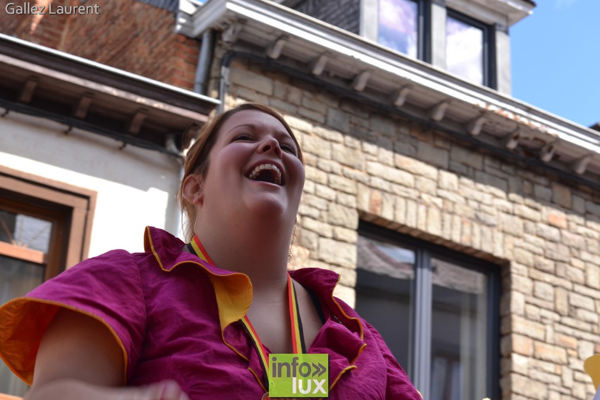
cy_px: 199
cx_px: 299
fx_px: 1267
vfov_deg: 17.9
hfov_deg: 26.7
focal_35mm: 76
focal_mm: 50
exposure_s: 1/200
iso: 200
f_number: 7.1
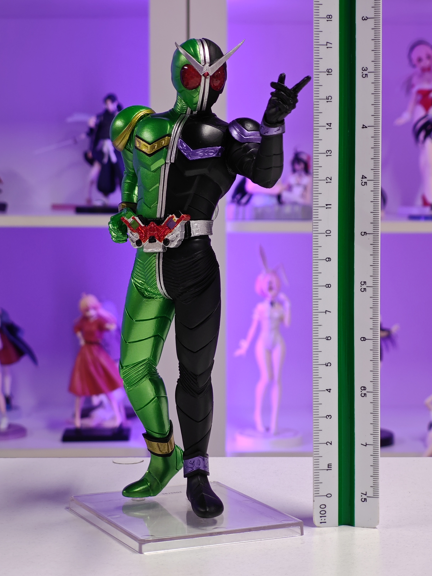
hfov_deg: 18.2
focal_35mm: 81
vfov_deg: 24.1
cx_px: 217
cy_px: 289
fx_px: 1348
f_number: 2.4
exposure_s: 1/19.5
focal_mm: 7.48
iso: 400
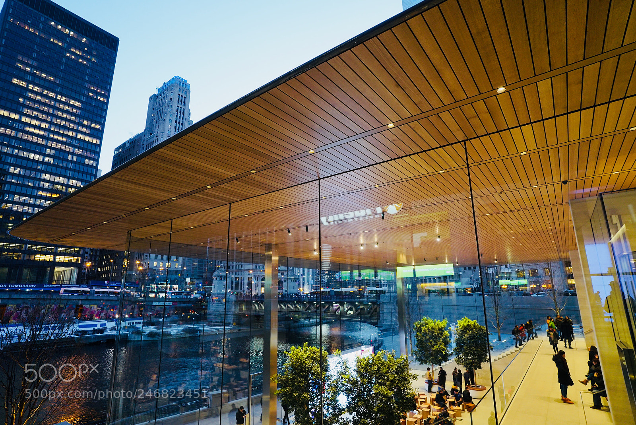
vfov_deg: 67.5
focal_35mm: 18
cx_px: 318
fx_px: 318
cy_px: 212
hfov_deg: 90.0
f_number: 5
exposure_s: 1/60
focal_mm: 18
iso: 800
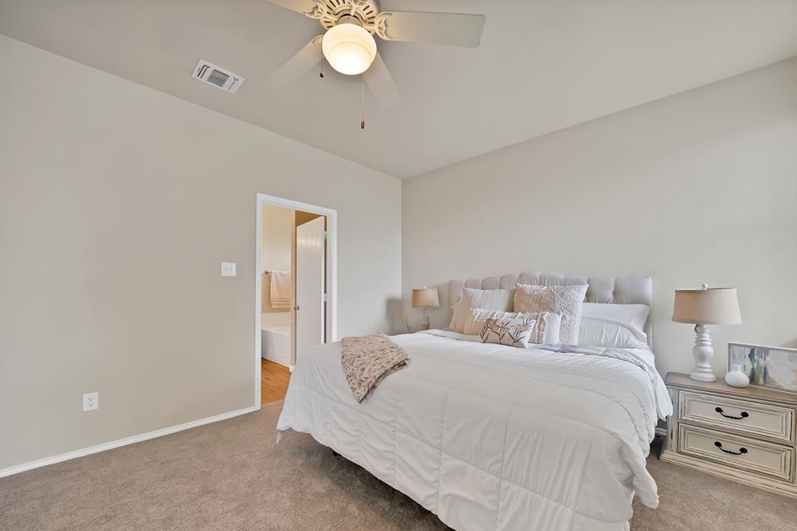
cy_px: 287
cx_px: 399
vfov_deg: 85.3
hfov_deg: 108.3
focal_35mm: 13
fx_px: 288
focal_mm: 12
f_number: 9
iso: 640
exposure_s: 1/6
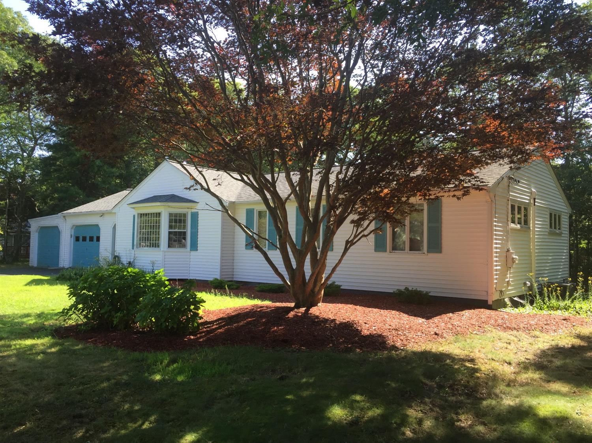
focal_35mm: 29
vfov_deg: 48.2
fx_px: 496
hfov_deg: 61.7
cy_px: 222
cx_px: 296
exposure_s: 1/359
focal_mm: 4.15
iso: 32
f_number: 2.2
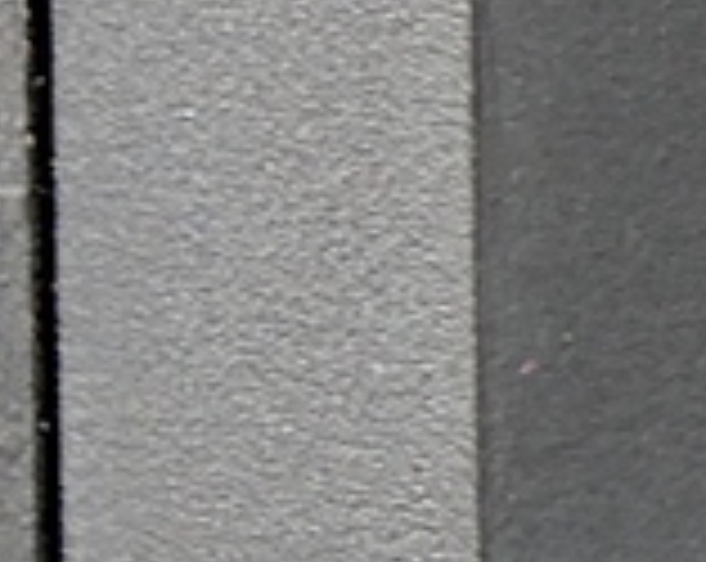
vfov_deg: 1.5
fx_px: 21440
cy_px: 238
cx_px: 1934
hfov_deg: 1.9
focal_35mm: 1028
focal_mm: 30.9
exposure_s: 1.3
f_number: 5.6
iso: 200
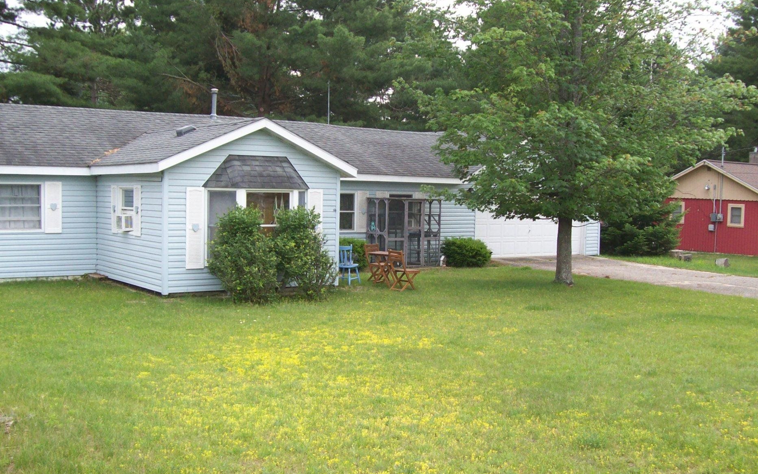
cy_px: 262
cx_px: 384
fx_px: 868
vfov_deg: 30.5
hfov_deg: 47.2
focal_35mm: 42
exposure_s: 1/232
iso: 80
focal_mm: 6
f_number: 2.7
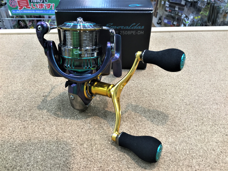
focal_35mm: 31
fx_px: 204
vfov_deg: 45.4
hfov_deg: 58.4
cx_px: 114
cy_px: 86
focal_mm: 3.3
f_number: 2.4
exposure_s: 1/30
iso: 64
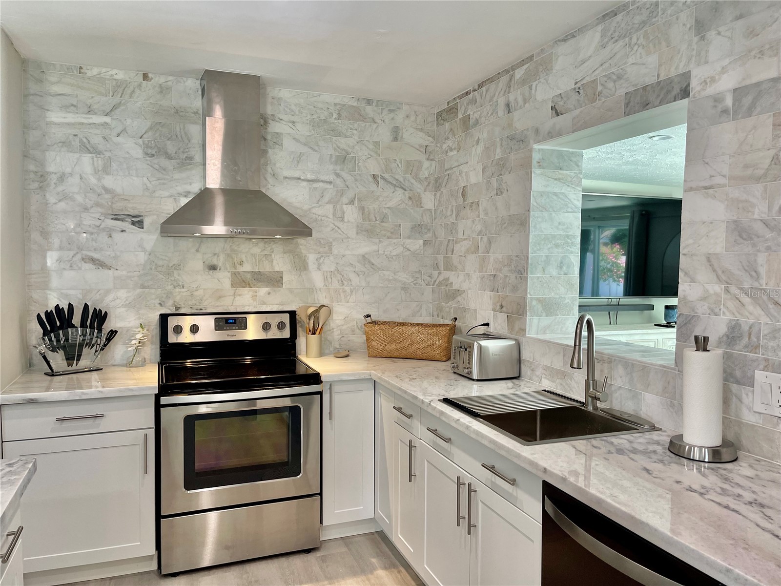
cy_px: 293
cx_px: 390
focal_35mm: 26
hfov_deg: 67.3
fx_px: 587
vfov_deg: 53.1
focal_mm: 5.1
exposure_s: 1/120
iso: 125
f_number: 1.6
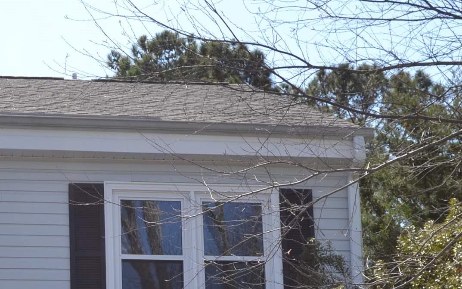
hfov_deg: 19.7
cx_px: 134
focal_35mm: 105
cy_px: 373
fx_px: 1322
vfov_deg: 12.1
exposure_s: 1/250
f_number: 8
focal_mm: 24
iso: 100
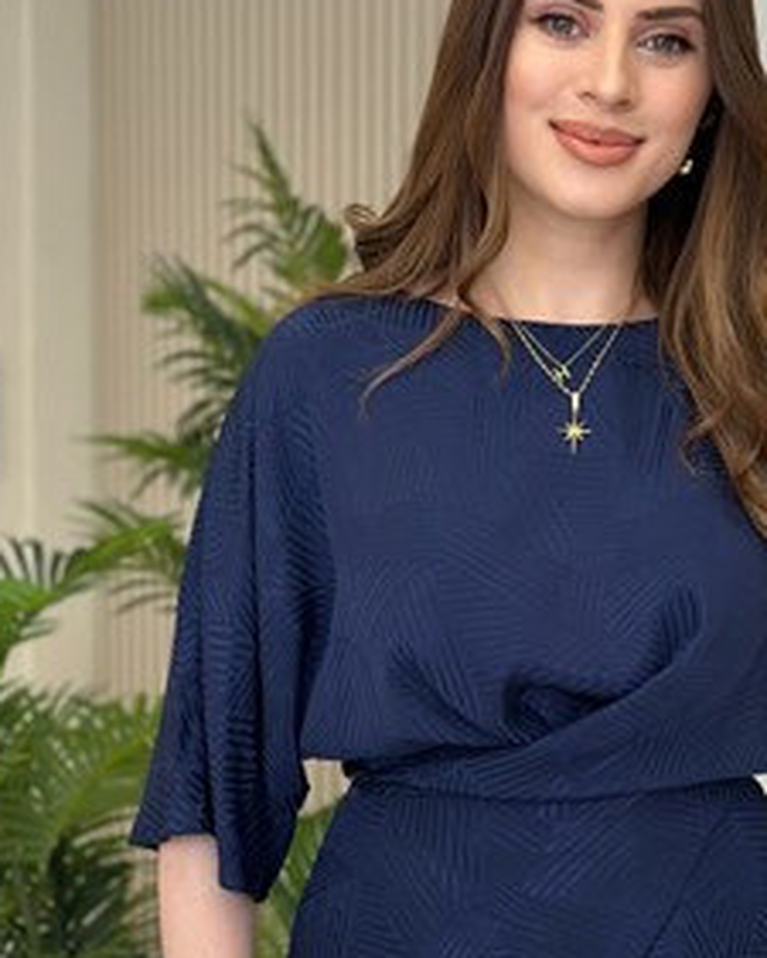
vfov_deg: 21.4
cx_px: 576
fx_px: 2524
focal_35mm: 89
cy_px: 646
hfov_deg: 17.2
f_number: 1.78
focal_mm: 6.86
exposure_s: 1/231
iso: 80
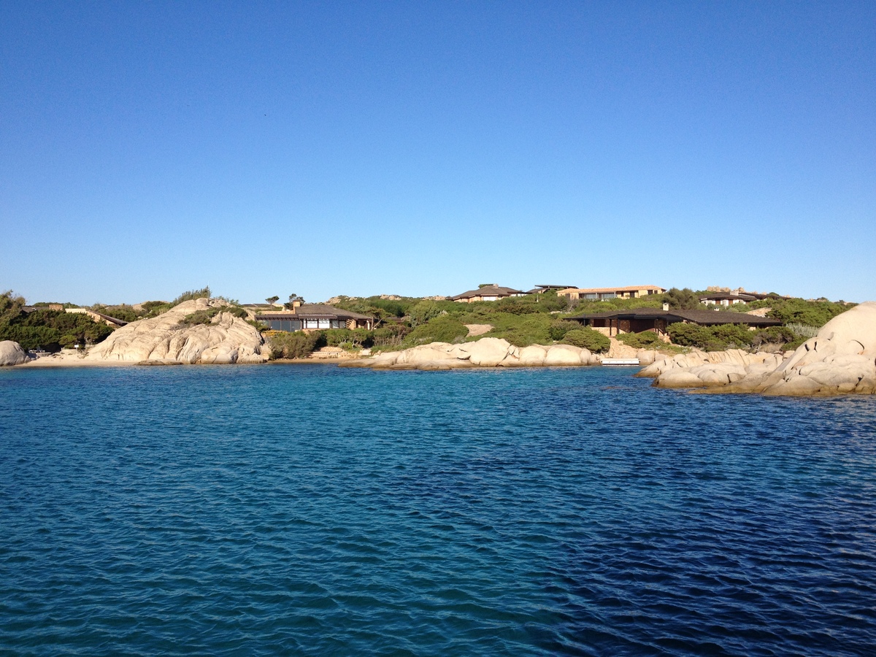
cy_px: 328
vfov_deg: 40.7
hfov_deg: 52.6
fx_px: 886
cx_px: 438
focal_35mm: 35
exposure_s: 1/1905
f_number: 2.4
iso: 64
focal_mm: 4.28
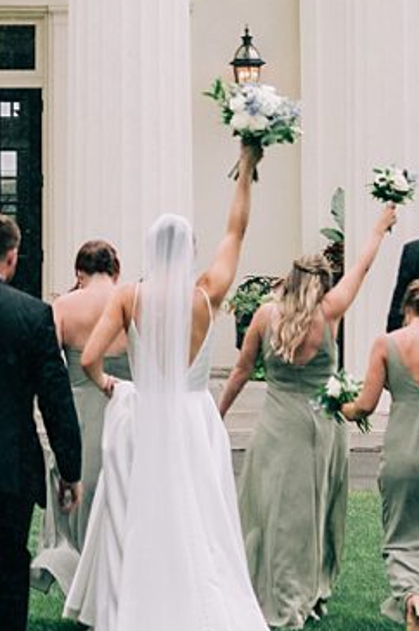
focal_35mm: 220
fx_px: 3848
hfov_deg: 6.2
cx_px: -55
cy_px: -337
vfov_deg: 9.1
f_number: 3.5
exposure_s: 1/1600
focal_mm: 40
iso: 400
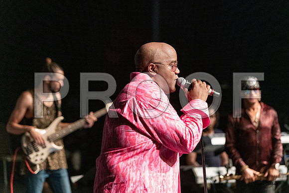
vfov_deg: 9.8
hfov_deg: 14.7
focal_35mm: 140
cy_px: 81
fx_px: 1121
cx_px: 153
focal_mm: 120
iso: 6400
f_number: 2.8
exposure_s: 1/250
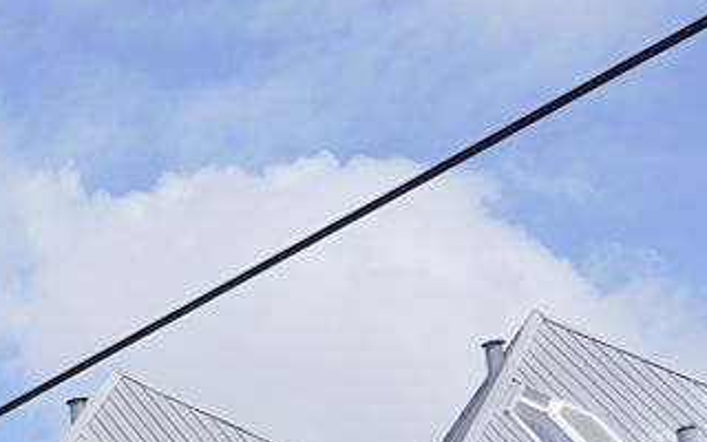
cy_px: 1101
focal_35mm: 153
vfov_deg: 7.9
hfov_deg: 10.4
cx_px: -1319
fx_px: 2948
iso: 100
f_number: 14
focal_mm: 24
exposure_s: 1/100
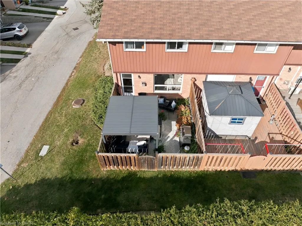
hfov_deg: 71.6
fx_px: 209
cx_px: 151
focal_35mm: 24
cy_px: 113
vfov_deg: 56.7
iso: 160
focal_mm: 12.3
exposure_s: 1/120
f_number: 2.8
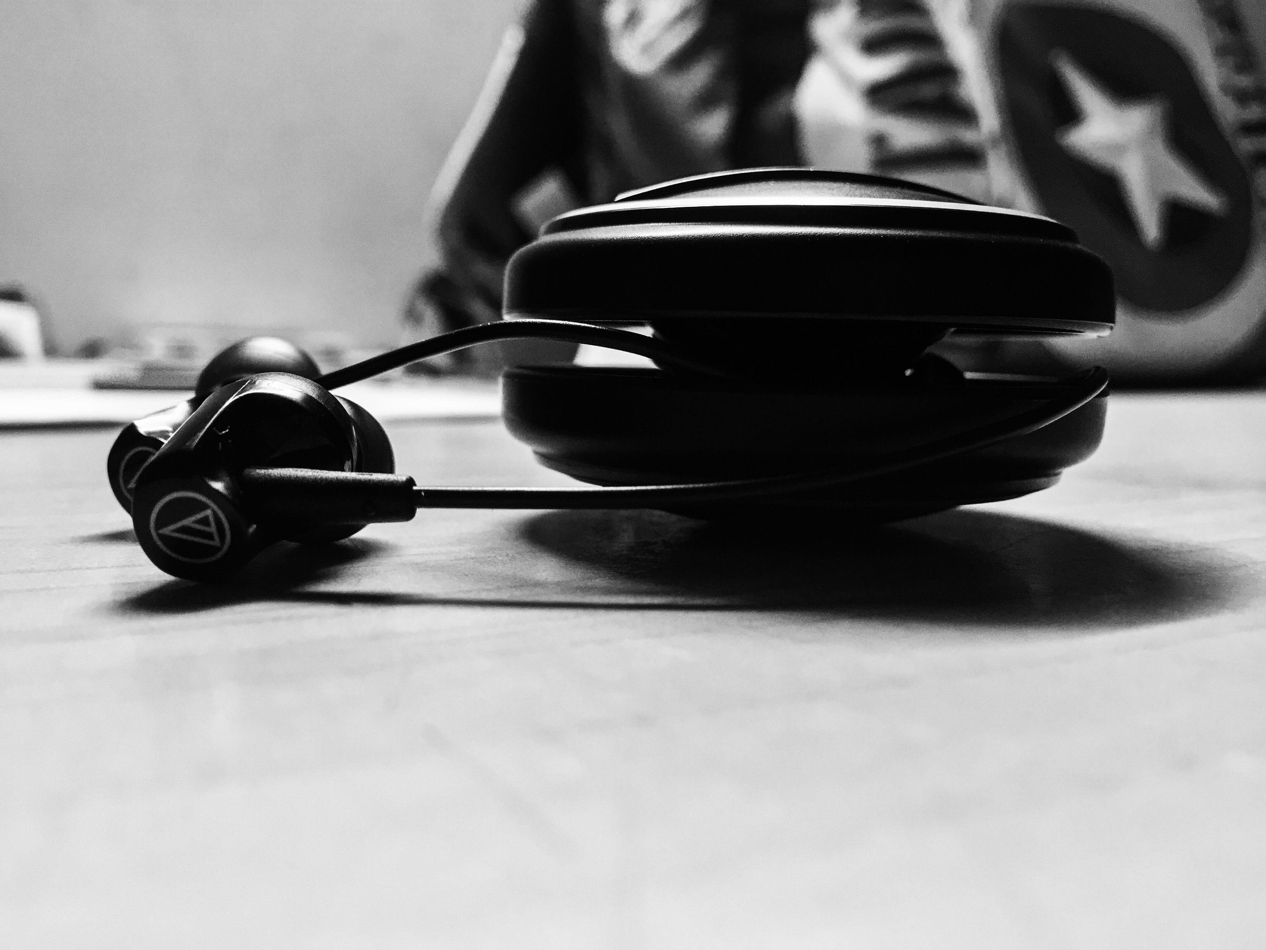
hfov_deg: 61.7
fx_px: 1061
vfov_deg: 48.2
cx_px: 633
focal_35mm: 29
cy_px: 475
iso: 100
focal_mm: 4.15
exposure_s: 1/33
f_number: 2.2
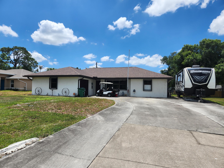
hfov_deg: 73.9
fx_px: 149
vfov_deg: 58.9
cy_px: 84
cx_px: 112
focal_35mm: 23
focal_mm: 5.4
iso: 20
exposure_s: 1/2430
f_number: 1.8
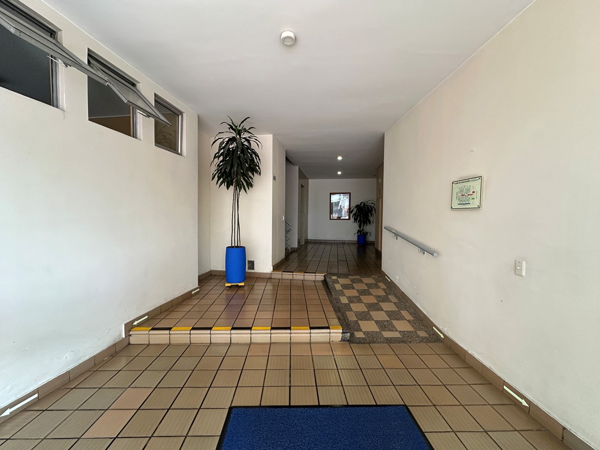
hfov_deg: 102.1
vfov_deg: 85.7
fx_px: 243
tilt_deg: -2.0
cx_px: 300
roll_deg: -0.7
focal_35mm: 14
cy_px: 225
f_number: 2.2
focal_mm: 2.22
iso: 200
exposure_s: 1/99
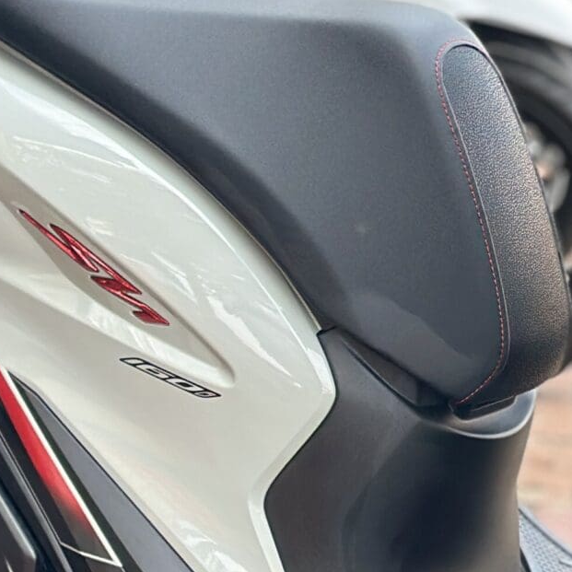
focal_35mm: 175
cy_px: 455
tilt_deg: -15.0
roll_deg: -1.2
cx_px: 533
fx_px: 3272
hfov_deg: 9.9
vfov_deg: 10.0
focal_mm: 6.86
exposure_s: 1/351
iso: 80
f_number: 1.78
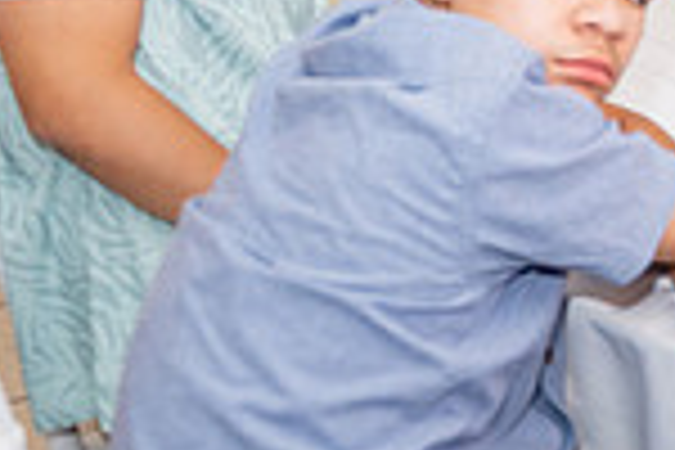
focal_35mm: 93
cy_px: -97
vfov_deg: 14.2
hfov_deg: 18.4
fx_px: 1744
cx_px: 1116
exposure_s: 1/160
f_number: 3.2
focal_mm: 24
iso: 800
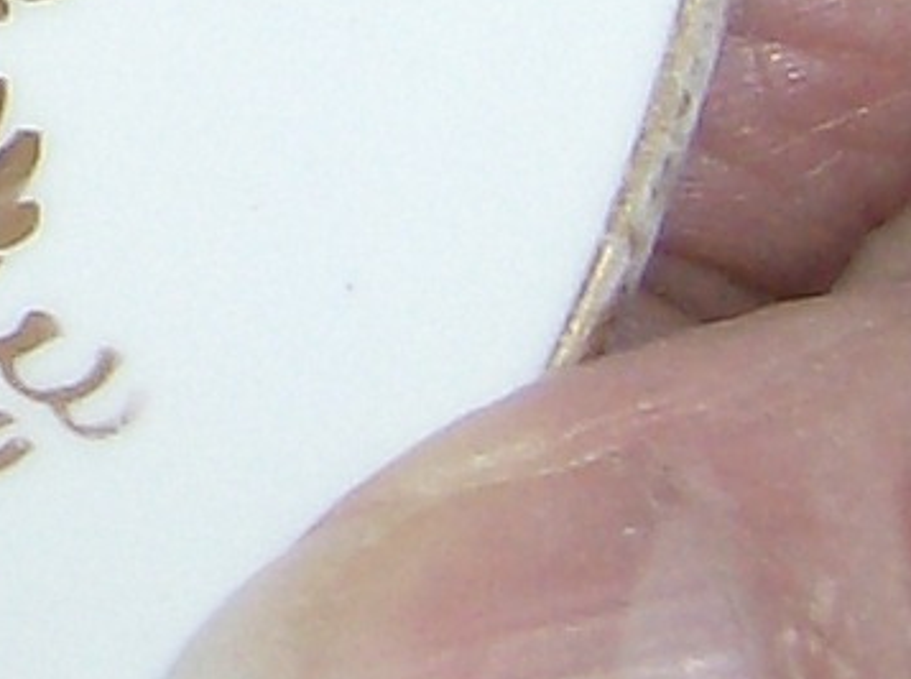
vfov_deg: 5.6
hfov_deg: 6.9
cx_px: -1743
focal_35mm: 260
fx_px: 6826
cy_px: -728
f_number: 2.8
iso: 200
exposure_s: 1/60
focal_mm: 6
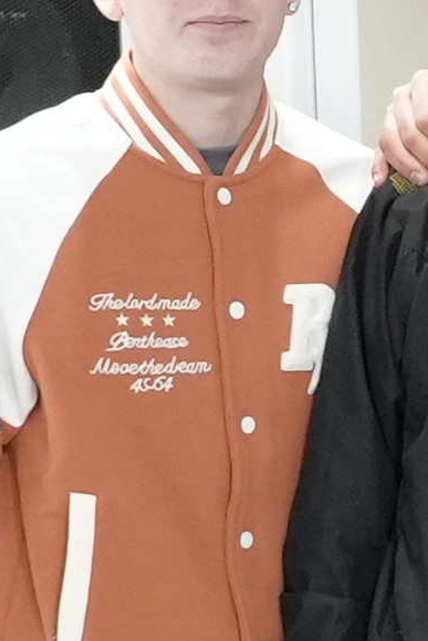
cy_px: 429
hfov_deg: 5.6
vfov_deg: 9.0
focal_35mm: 229
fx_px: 4081
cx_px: 1269
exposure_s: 1/160
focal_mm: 32
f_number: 4.5
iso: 6400
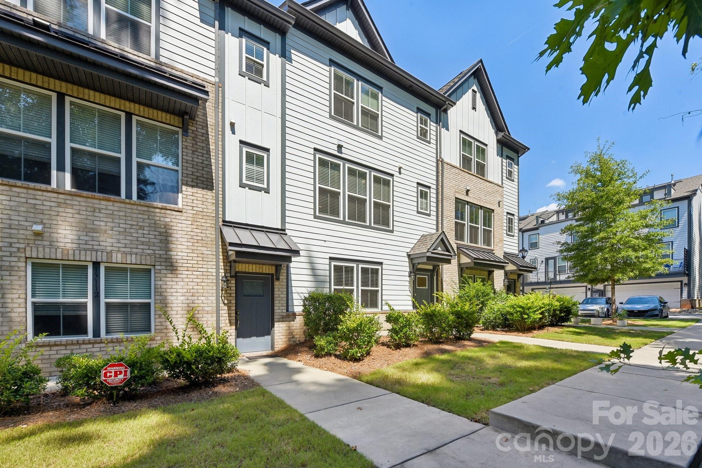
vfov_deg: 81.2
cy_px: 234
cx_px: 351
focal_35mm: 14
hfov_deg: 104.3
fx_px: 273
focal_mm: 14
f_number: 11
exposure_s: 1/320
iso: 200
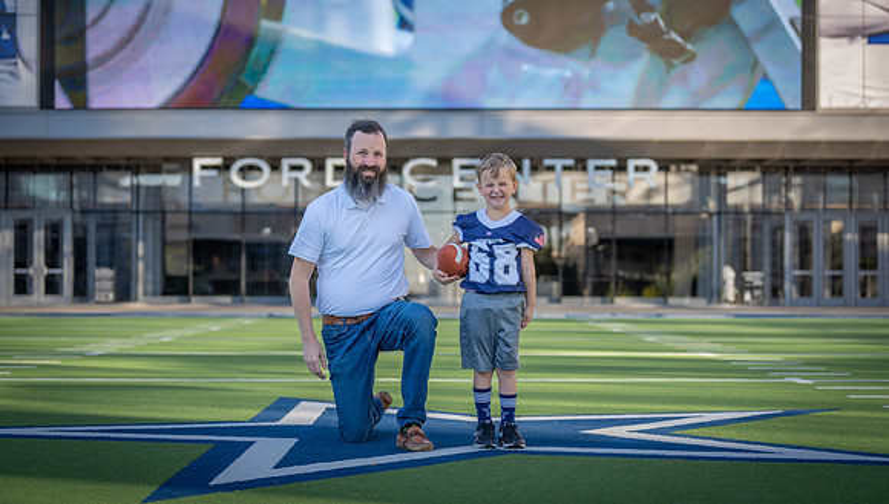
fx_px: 1801
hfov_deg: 27.7
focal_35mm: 76
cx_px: 441
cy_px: 294
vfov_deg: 15.9
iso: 100
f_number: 2.8
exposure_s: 1/500
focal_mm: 70
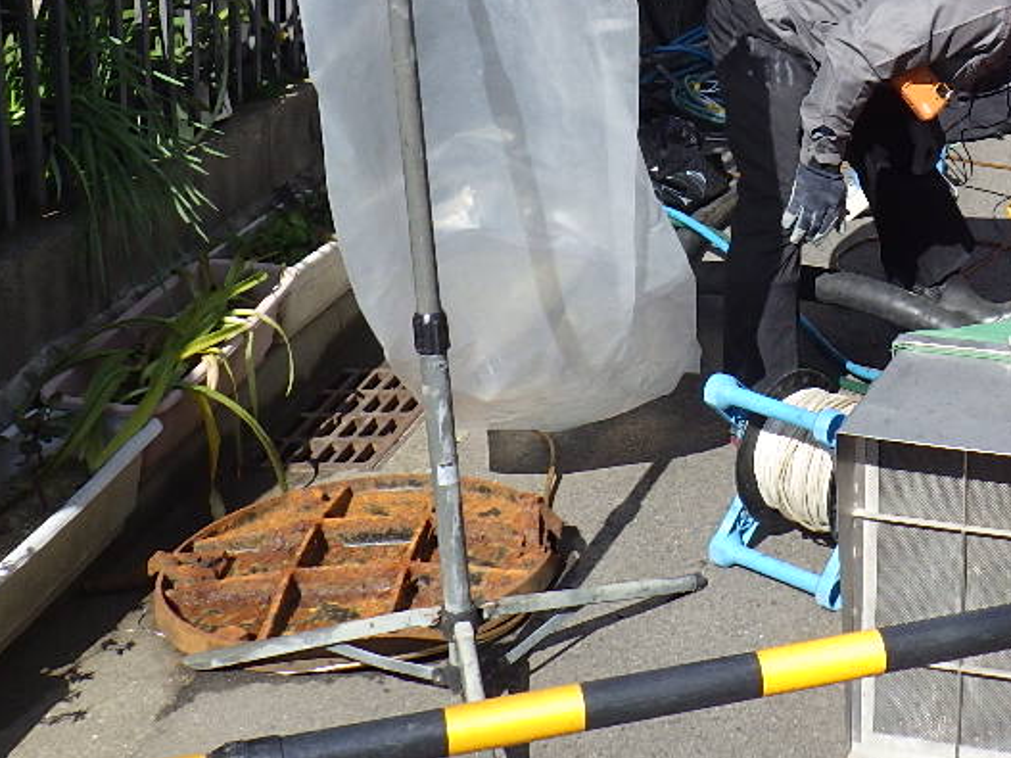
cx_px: 930
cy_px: 98
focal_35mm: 68
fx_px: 1986
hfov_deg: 27.4
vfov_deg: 21.2
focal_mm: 5
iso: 125
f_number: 4.2
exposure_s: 1/800
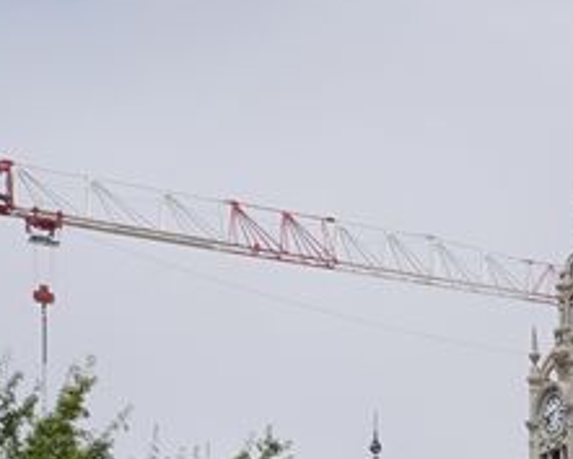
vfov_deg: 7.0
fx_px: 3461
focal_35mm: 204
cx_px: 1442
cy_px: 1193
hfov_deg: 8.5
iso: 100
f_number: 18
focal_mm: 24
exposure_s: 1/100
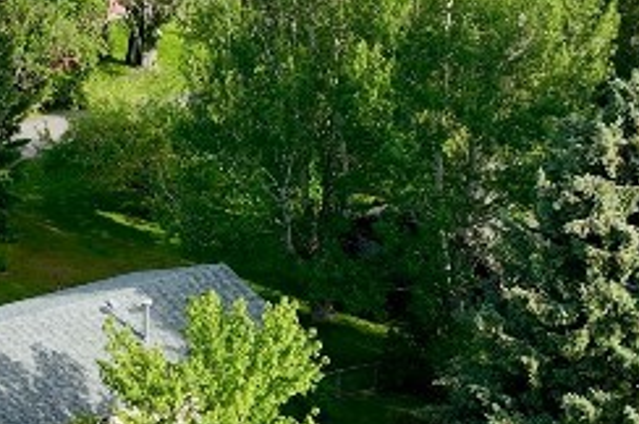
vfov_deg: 13.0
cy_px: 264
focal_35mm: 105
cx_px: 93
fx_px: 1861
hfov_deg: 19.2
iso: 200
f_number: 2.8
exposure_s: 1/1250
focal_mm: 12.29
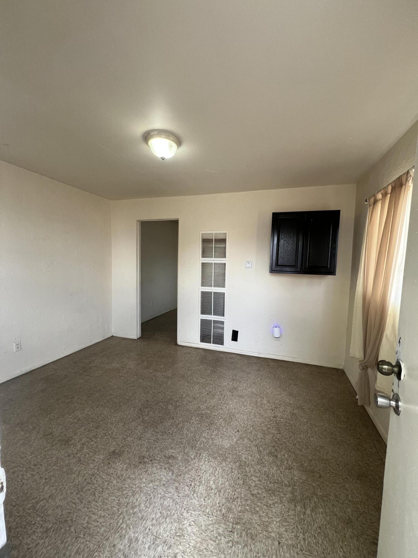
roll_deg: -2.3
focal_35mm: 13
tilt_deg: -6.4
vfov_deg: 106.2
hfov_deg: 89.9
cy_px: 279
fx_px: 209
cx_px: 209
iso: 80
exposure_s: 1/99
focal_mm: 1.57
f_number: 1.8
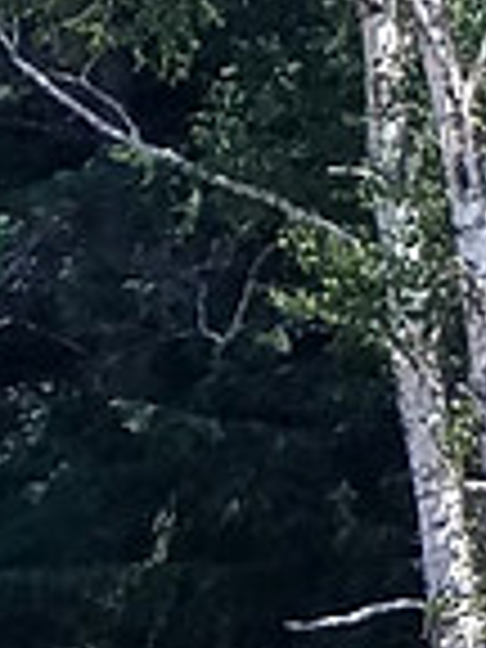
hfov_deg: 12.7
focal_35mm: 105
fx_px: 1966
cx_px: -412
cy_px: 945
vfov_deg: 17.1
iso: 50
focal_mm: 4.2
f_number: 1.7
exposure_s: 1/1536
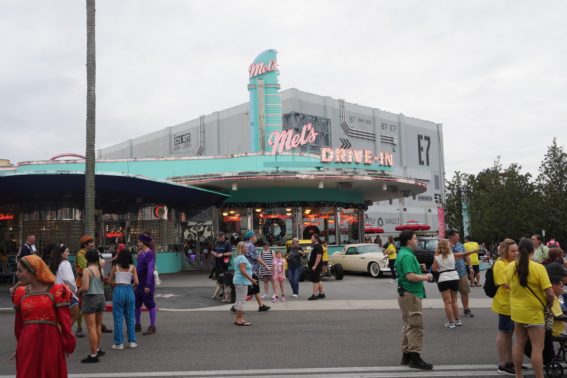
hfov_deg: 53.1
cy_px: 189
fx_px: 567
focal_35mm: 36
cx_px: 284
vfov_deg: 36.9
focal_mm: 36
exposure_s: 1/100
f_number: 14
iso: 800
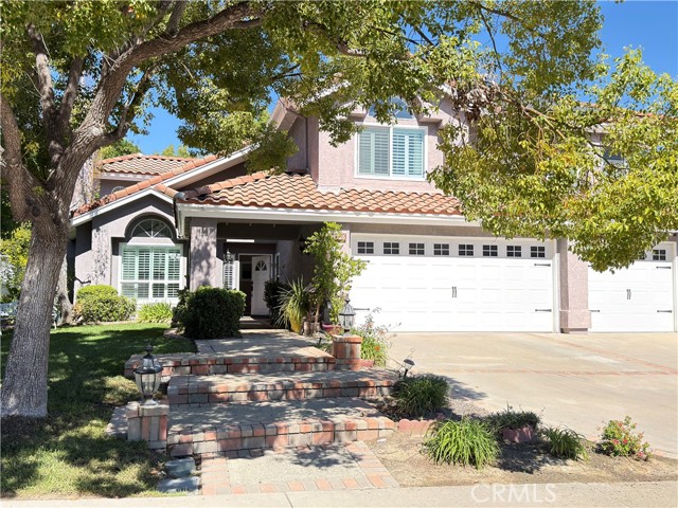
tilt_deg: +4.9
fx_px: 686
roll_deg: -0.1
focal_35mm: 35
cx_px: 339
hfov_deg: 52.6
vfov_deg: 40.7
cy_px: 254
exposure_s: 1/1692
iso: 100
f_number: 1.78
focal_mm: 6.76
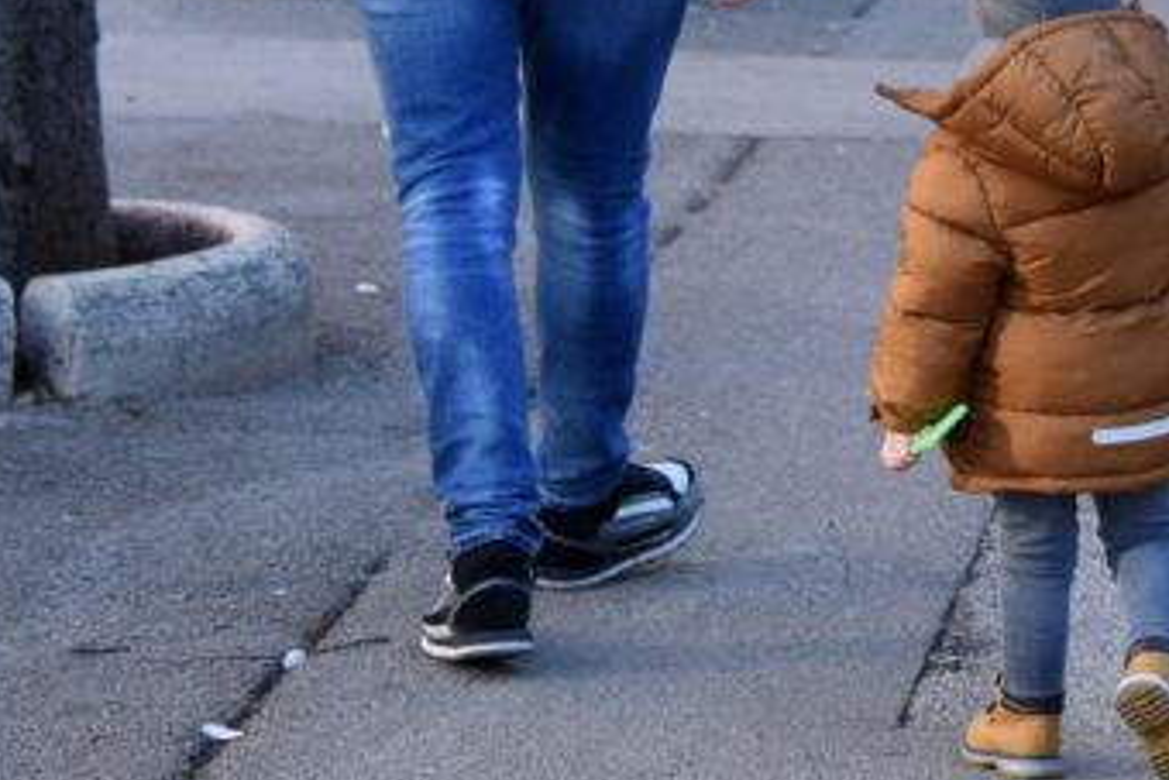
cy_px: -24
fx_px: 8803
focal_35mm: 271
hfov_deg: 7.6
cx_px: 1117
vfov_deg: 5.1
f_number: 5.3
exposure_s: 1/500
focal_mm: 90
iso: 1600
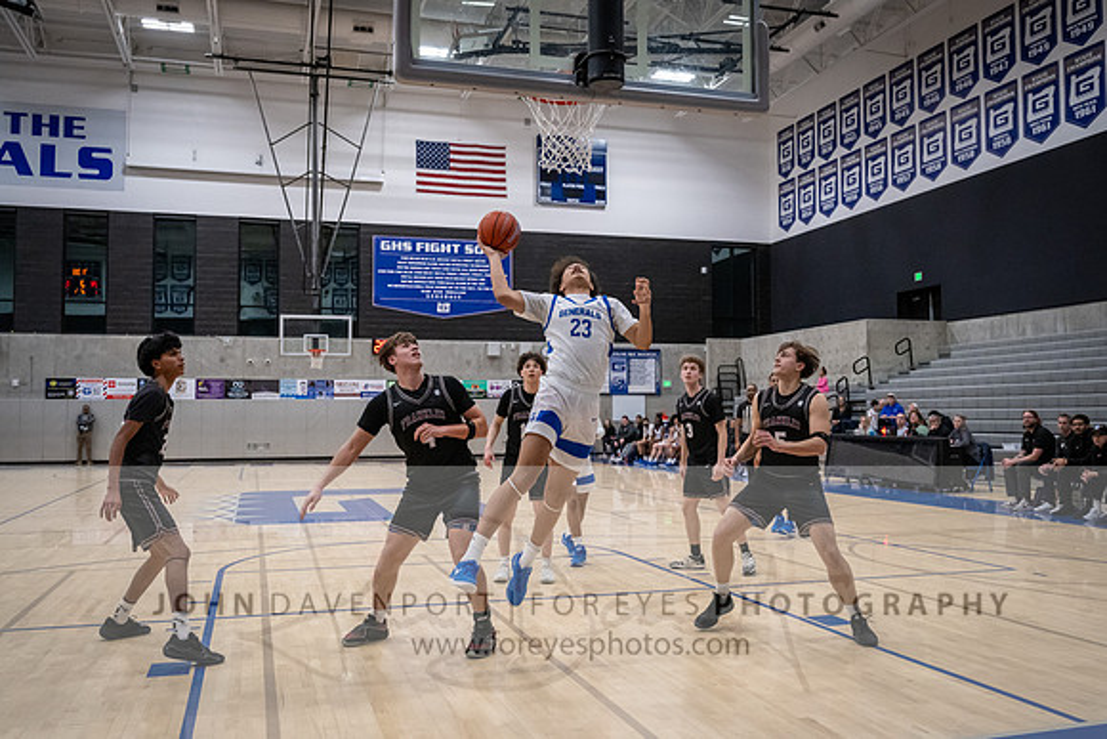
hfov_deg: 54.9
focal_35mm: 35
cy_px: 359
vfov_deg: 38.2
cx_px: 580
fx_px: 1066
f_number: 3.5
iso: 7200
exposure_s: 1/800
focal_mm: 29
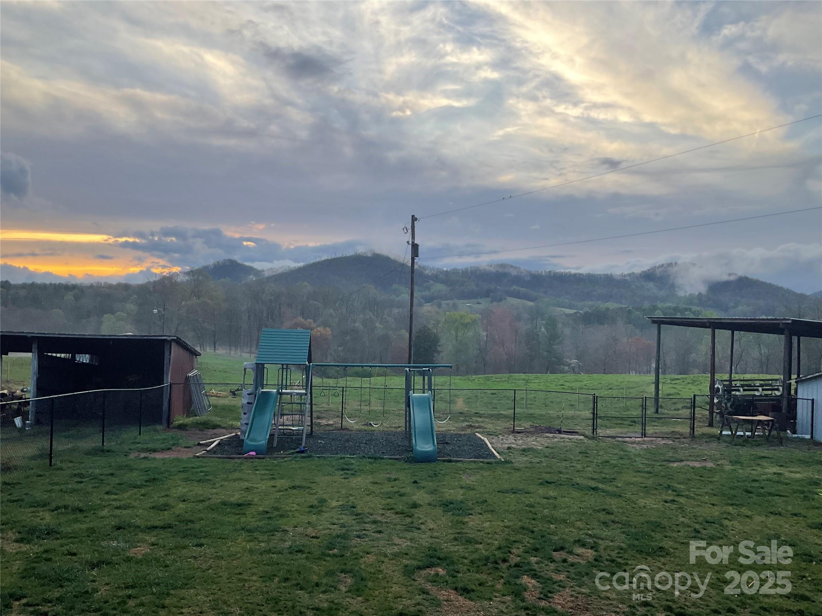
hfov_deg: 61.7
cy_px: 308
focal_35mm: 29
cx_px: 411
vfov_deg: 48.2
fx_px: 689
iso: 16
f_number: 1.8
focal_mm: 3
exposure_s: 1/223
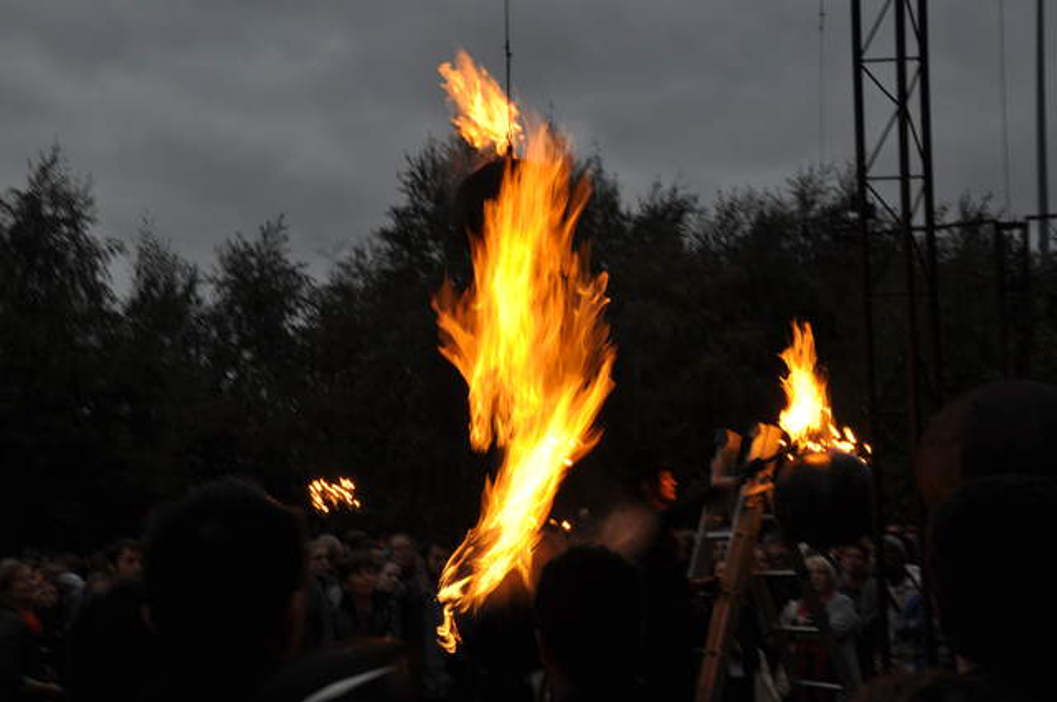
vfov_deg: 23.7
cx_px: 528
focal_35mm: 57
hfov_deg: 35.1
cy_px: 351
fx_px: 1671
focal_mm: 38
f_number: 10
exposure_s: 1/4
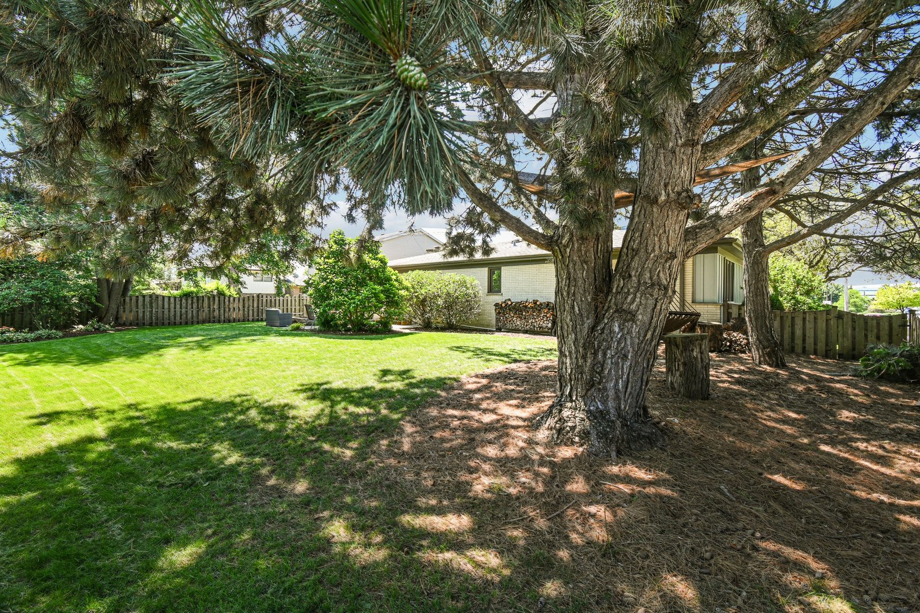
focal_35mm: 15
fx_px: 383
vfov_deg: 77.3
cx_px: 460
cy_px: 306
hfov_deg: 100.4
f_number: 8
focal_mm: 10
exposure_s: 1/40
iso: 100
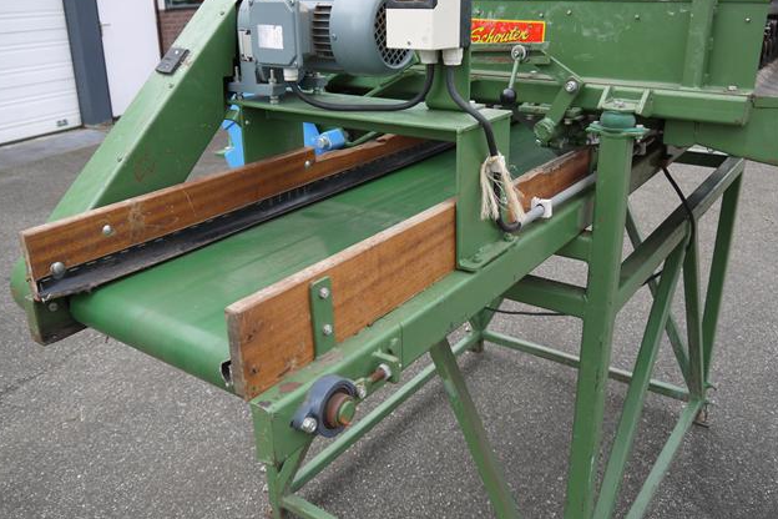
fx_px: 692
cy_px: 242
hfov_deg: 58.7
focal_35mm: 32
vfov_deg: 41.1
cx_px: 384
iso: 100
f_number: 4.5
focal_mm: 15
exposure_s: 1/160
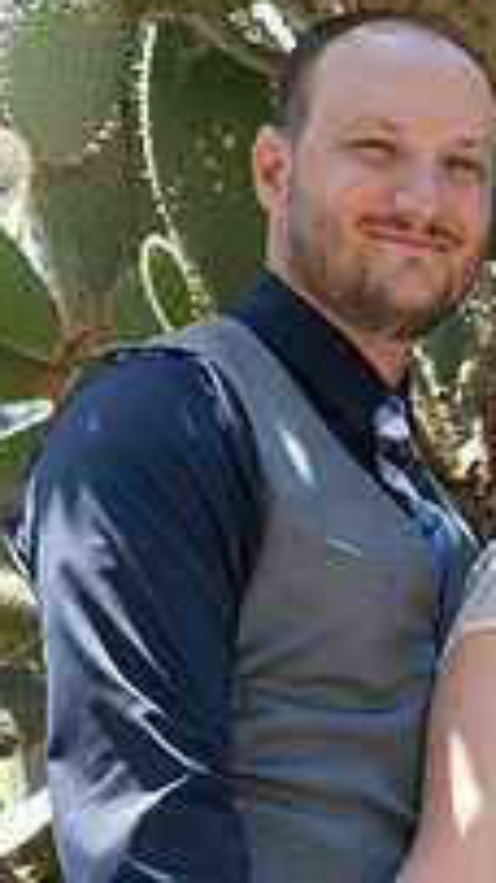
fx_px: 2224
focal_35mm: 95
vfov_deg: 21.9
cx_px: 561
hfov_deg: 12.5
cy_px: 818
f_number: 5.6
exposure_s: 1/320
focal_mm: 41
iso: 250
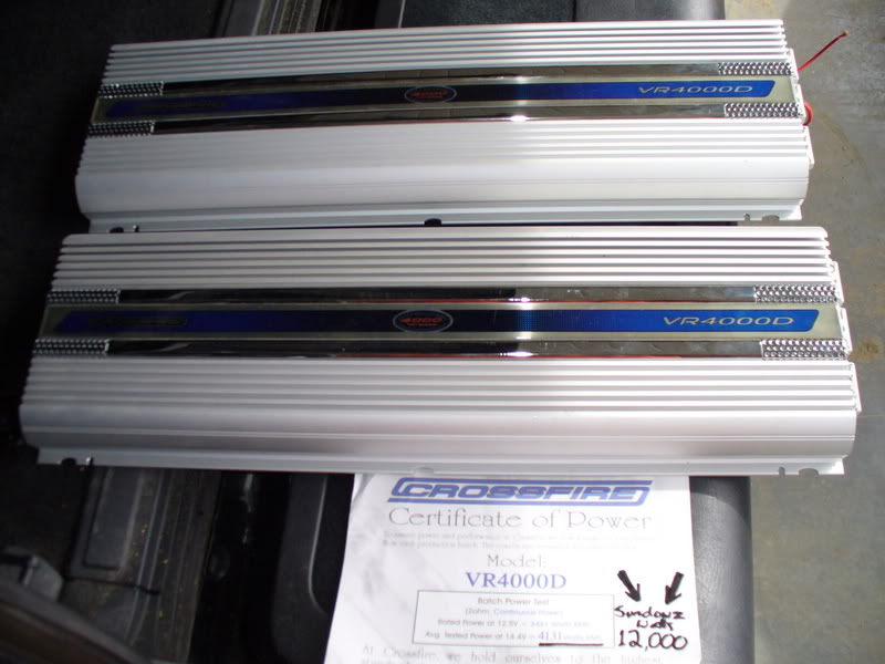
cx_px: 442
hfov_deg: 50.1
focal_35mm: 37
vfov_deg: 38.7
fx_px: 946
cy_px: 332
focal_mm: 6.1
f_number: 2.8
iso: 100
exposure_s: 1/400
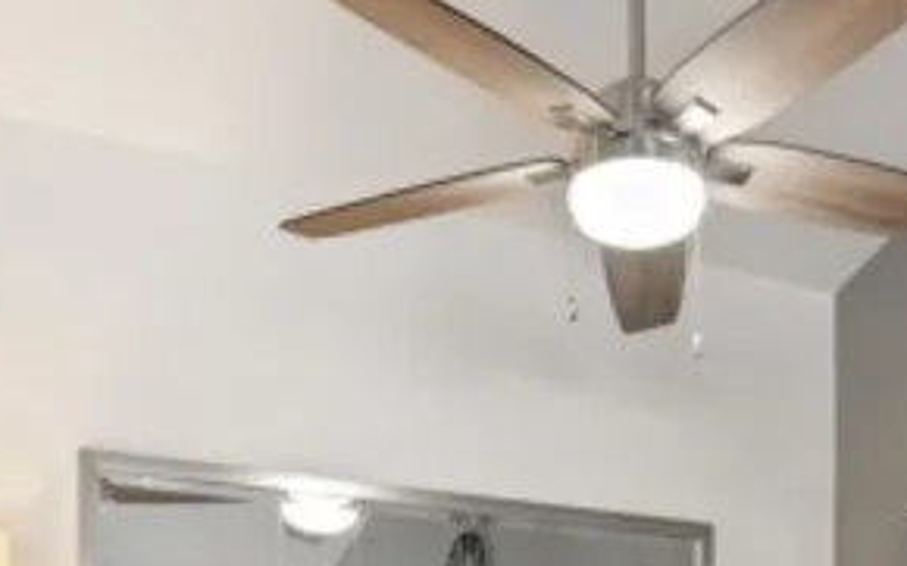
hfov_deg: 37.4
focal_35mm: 53
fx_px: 1310
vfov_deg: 20.7
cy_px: 851
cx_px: 663
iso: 320
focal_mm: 18
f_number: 9
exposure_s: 1/2.5
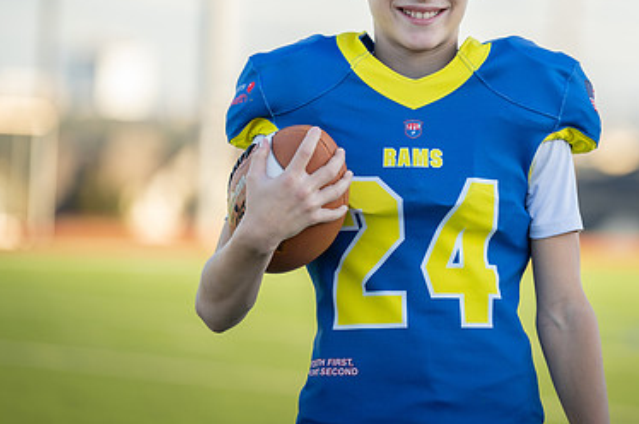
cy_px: 108
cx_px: 447
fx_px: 4625
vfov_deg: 5.2
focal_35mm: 261
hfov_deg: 7.9
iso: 100
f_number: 2.8
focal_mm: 164
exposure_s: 1/500
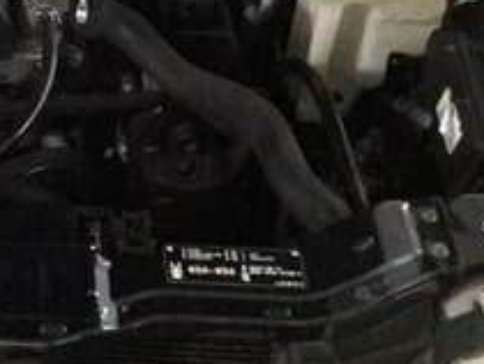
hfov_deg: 21.2
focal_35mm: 88
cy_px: -86
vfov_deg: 16.1
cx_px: -39
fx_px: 1232
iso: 800
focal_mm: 3.7
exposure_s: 1/17
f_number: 1.9
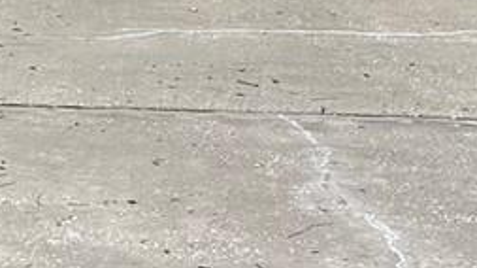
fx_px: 2263
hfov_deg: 11.5
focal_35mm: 179
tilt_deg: +3.0
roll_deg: -0.7
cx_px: -239
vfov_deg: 6.4
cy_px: -408
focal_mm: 5.1
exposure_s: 1/975
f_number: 1.6
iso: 50
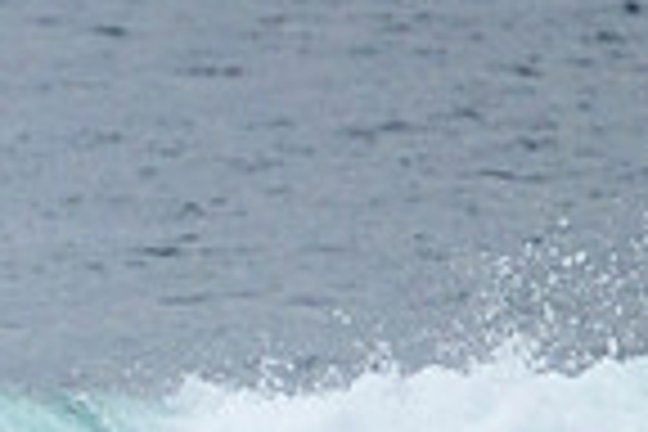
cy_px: 564
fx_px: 79878
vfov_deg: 0.3
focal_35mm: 4438
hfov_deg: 0.5
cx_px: -531
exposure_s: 1/2000
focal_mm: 800
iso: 1800
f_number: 11
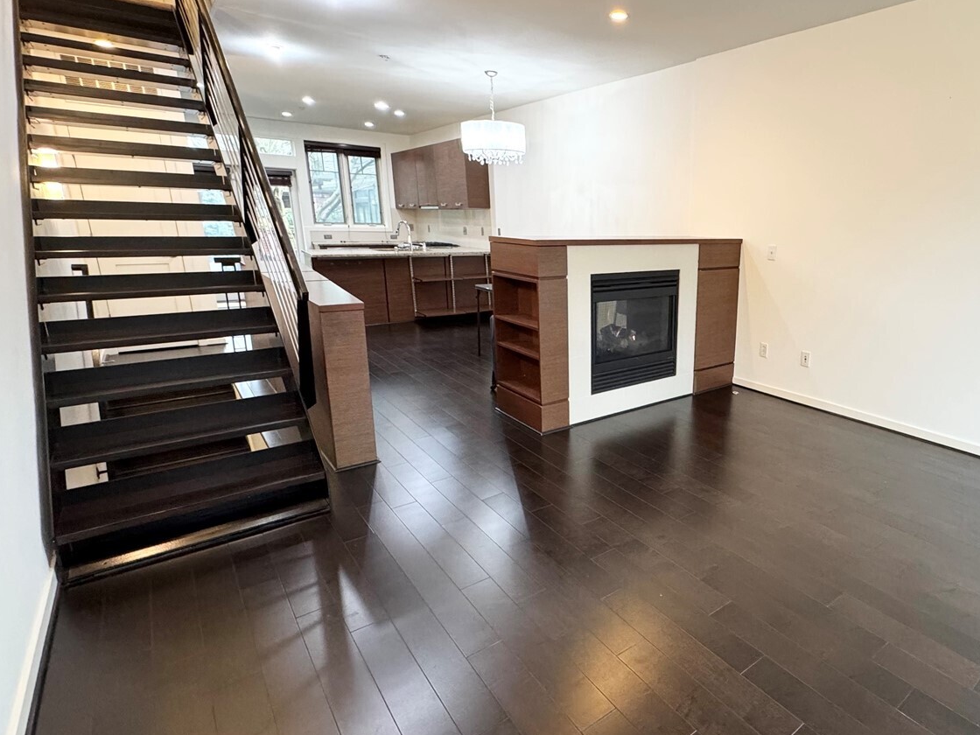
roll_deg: -1.8
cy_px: 369
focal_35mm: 20
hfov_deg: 79.1
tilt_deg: -15.5
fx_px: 566
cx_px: 652
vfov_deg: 66.0
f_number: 2.2
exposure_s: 1/60
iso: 320
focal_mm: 2.22
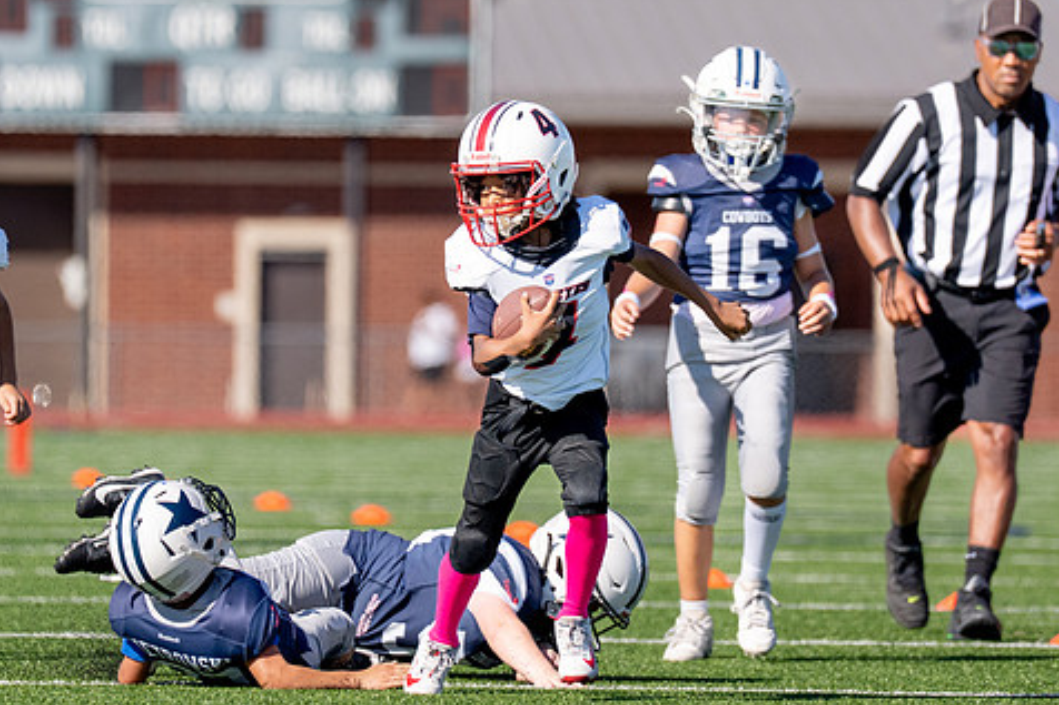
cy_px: 283
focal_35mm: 455
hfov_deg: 4.5
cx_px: 569
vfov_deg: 3.0
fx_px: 13379
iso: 320
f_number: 2.8
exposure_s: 1/6400
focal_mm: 200
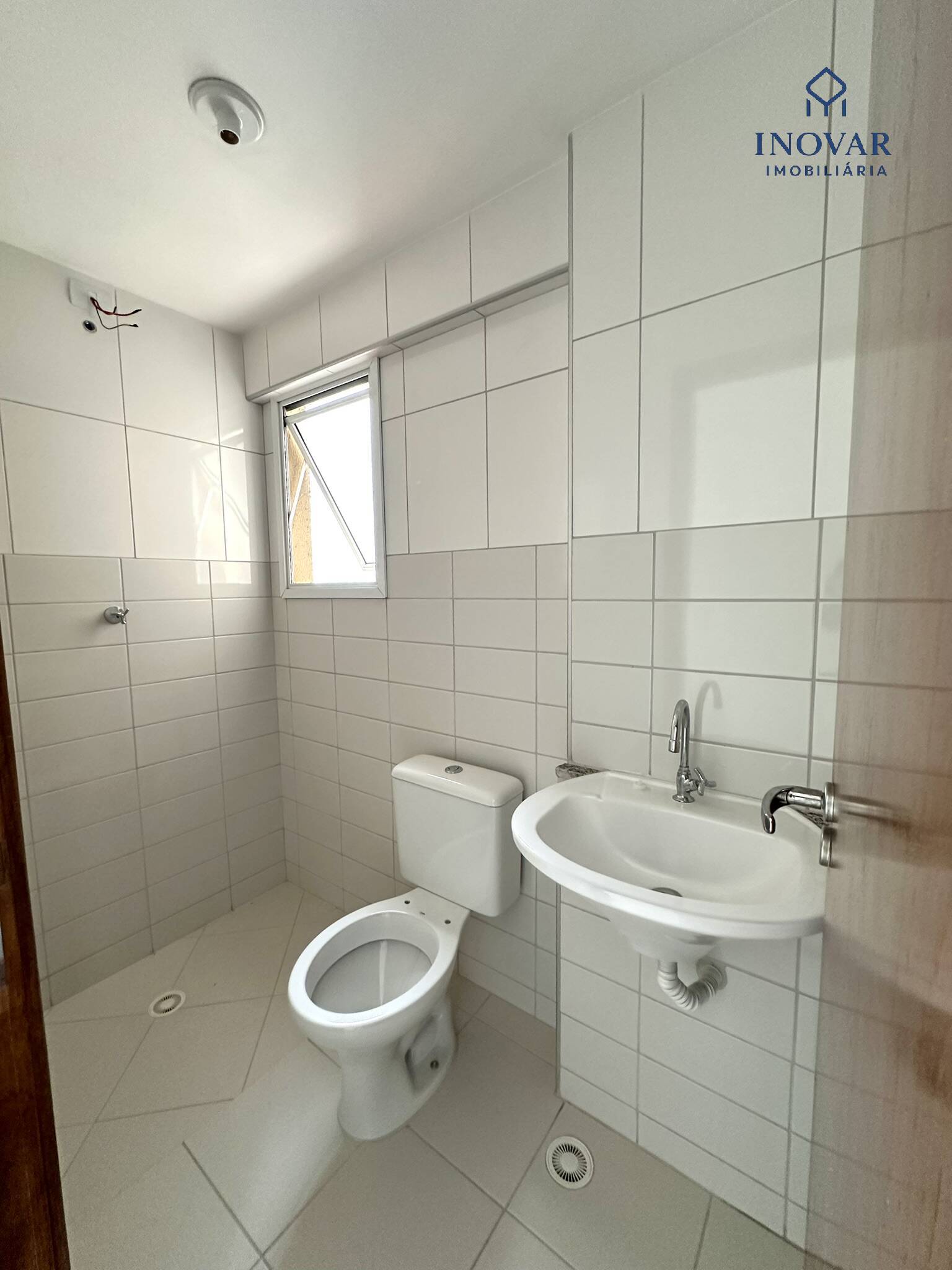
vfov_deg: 102.1
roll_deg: +0.2
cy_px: 635
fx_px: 513
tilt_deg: -4.4
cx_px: 476
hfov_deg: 85.7
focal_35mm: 14
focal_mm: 2.22
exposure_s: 1/99
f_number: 2.2
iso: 320
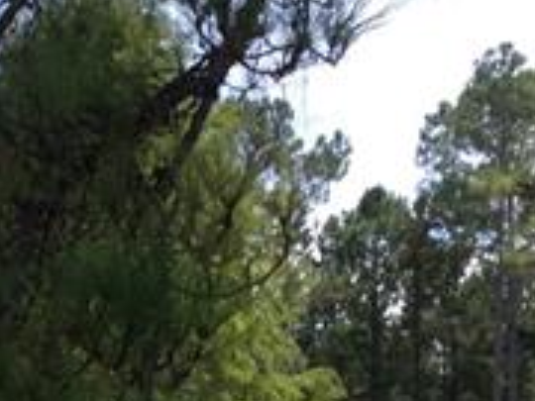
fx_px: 1762
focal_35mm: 114
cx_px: 15
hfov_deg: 16.9
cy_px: 514
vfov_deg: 12.6
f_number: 2.4
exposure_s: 1/953
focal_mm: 3.3
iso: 32
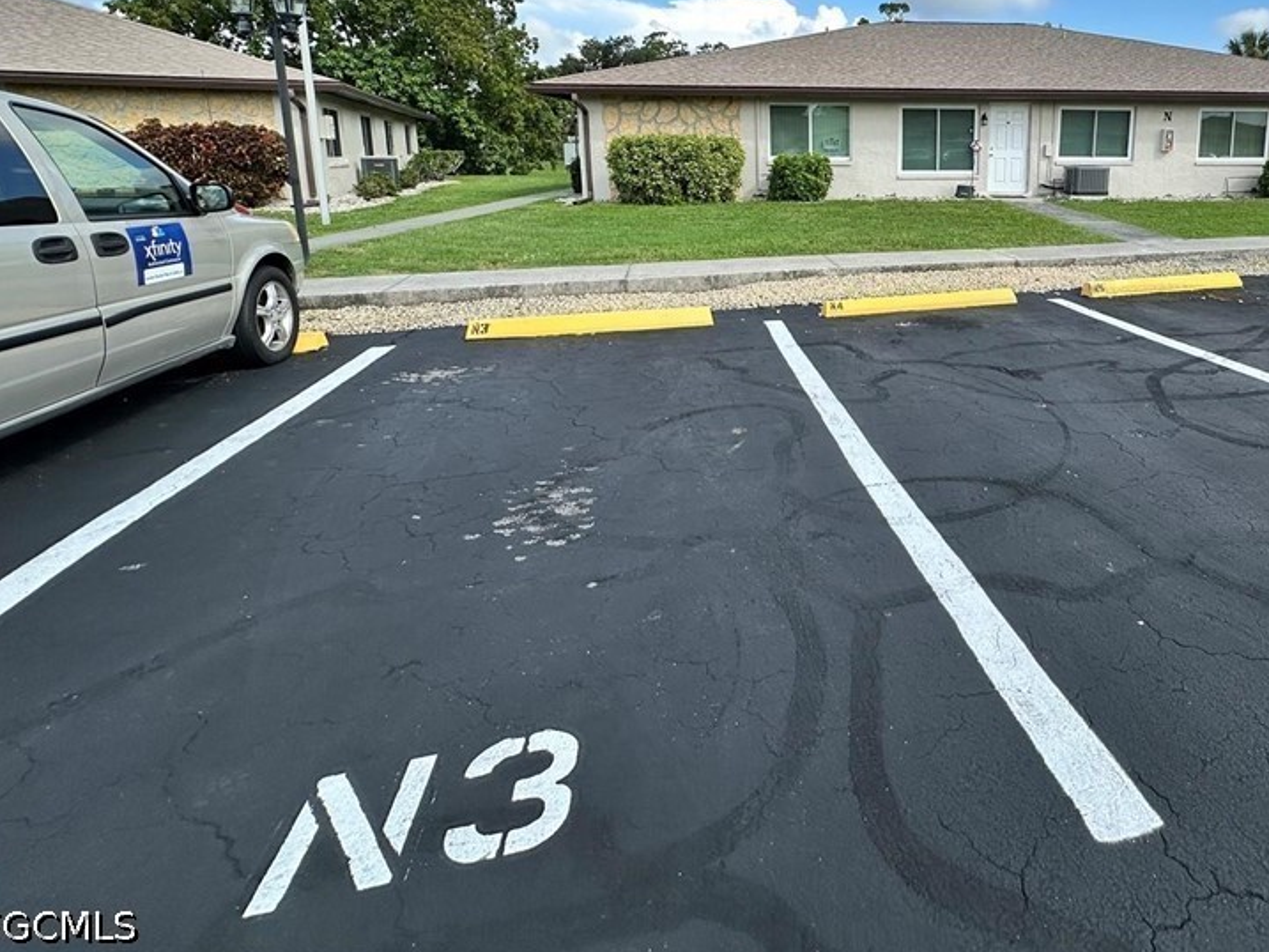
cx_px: 876
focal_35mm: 20
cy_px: 276
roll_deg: +0.0
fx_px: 733
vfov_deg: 63.3
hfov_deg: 78.3
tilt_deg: -9.5
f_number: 2.2
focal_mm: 2.22
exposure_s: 1/1114
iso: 50
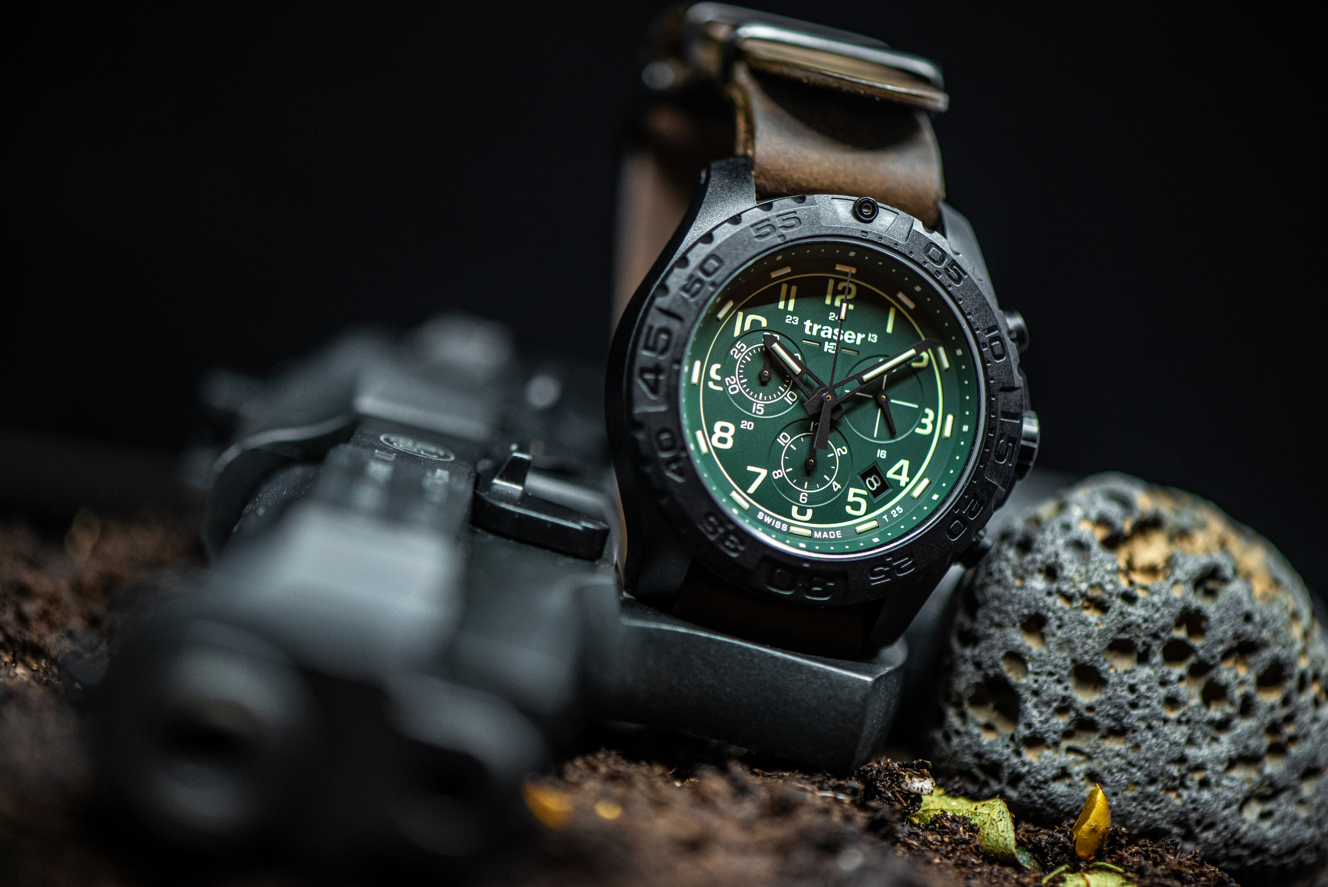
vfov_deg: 13.1
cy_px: 444
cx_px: 664
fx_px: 3875
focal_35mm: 105
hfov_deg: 19.4
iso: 1250
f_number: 3.2
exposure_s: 1/125
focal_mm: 105
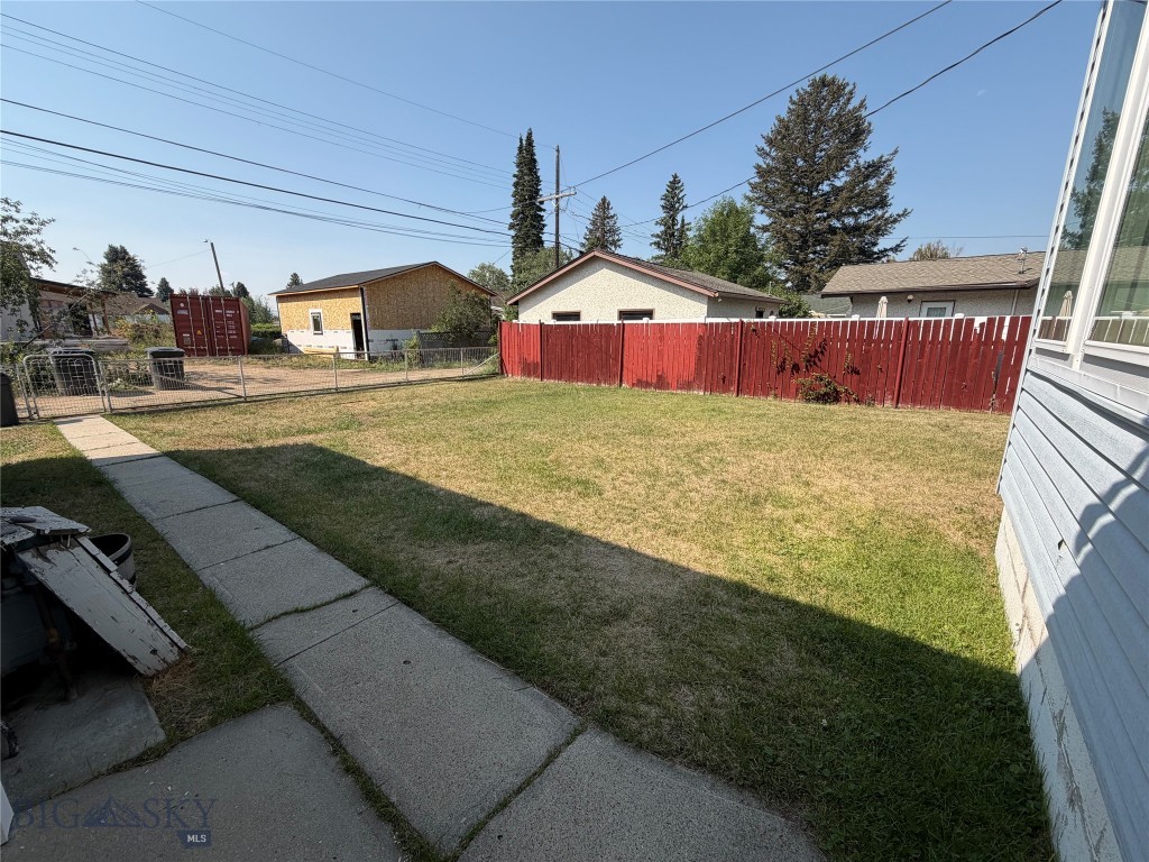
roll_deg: +1.3
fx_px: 465
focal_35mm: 14
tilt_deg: -12.8
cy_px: 431
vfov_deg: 85.7
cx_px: 574
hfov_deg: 102.1
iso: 25
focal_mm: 2.22
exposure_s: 1/770
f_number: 2.2
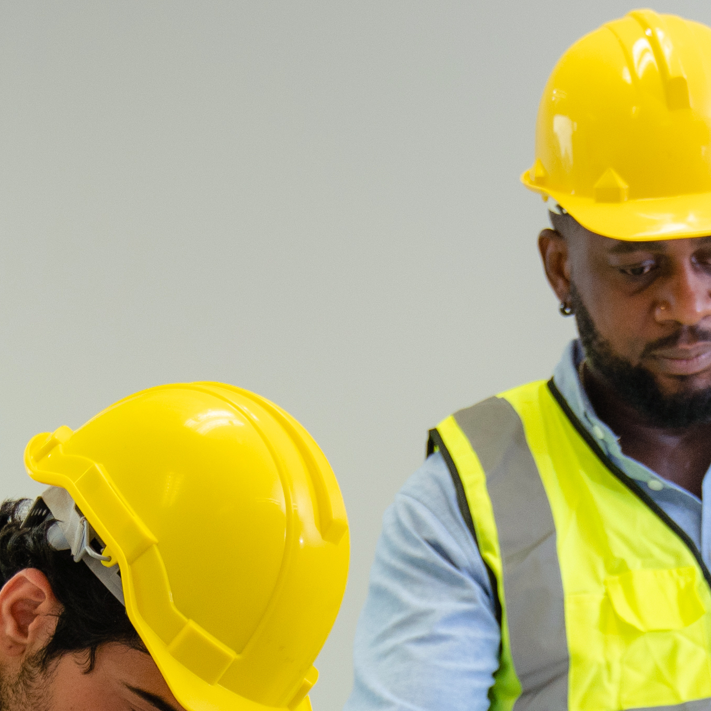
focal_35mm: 151
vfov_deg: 11.1
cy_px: 1087
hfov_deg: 11.5
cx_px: 533
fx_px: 3509
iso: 320
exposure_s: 1/125
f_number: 3.2
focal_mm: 31
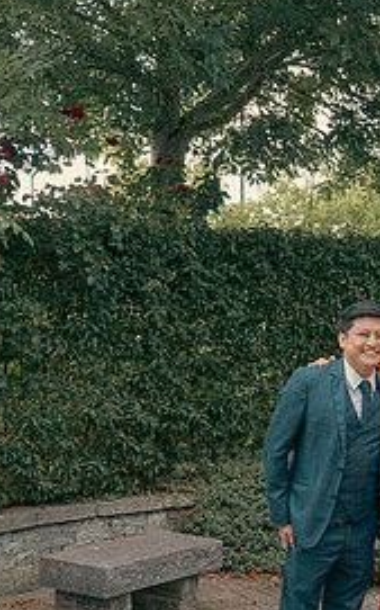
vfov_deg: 28.5
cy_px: 368
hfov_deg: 17.3
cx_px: 438
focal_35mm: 72
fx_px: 1195
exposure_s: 1/160
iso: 500
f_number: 5.6
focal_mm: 33
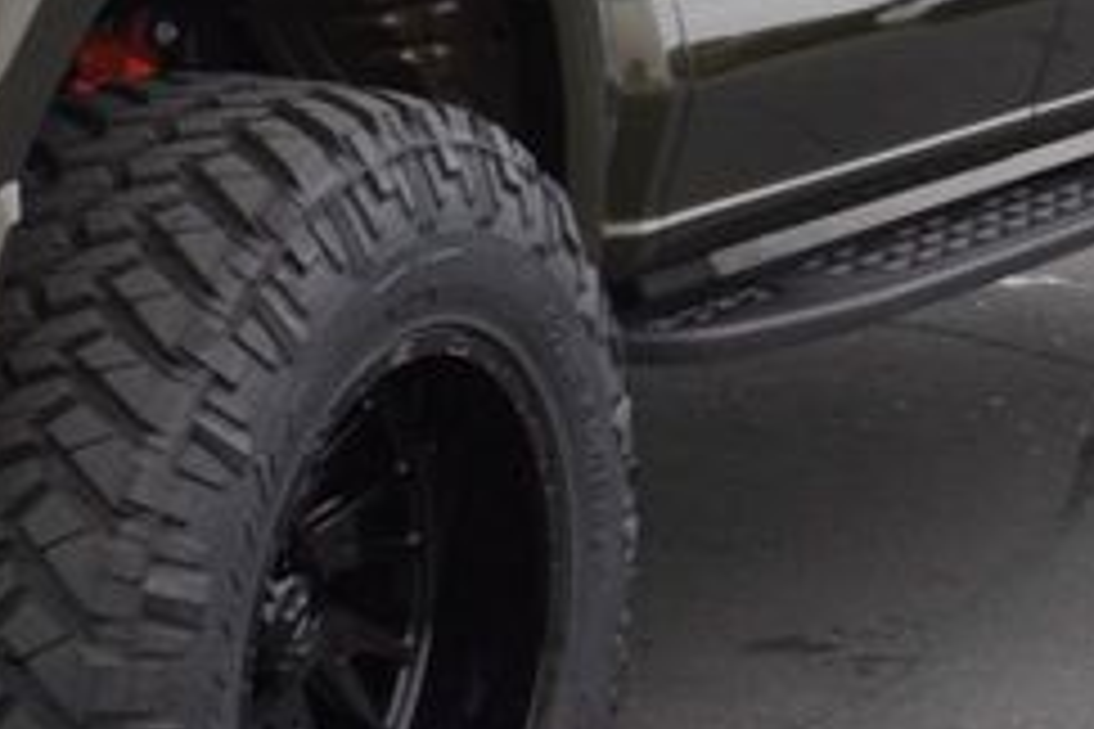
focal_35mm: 139
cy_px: 86
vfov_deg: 9.8
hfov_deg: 14.2
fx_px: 4224
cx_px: -320
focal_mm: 22
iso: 100
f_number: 5
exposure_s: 1/100
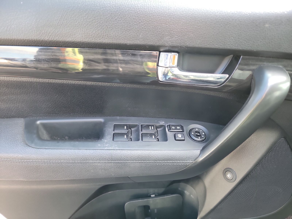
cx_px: 146
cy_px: 110
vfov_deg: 56.8
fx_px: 202
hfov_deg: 71.6
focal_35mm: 24
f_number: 1.8
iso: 184
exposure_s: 1/59
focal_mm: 6.7
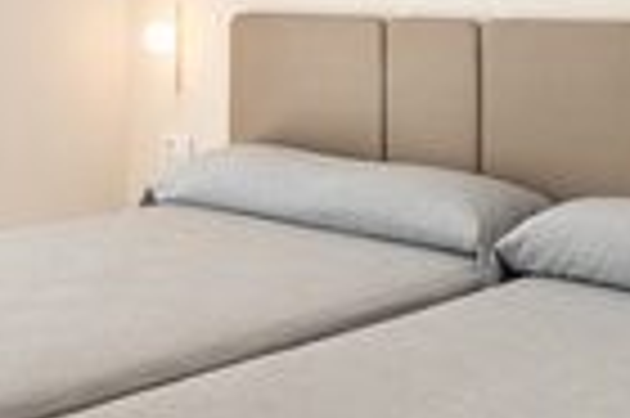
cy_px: 16
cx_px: 320
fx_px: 1119
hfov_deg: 31.5
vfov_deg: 20.6
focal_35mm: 64
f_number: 2.8
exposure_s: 1/8000
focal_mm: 14
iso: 800
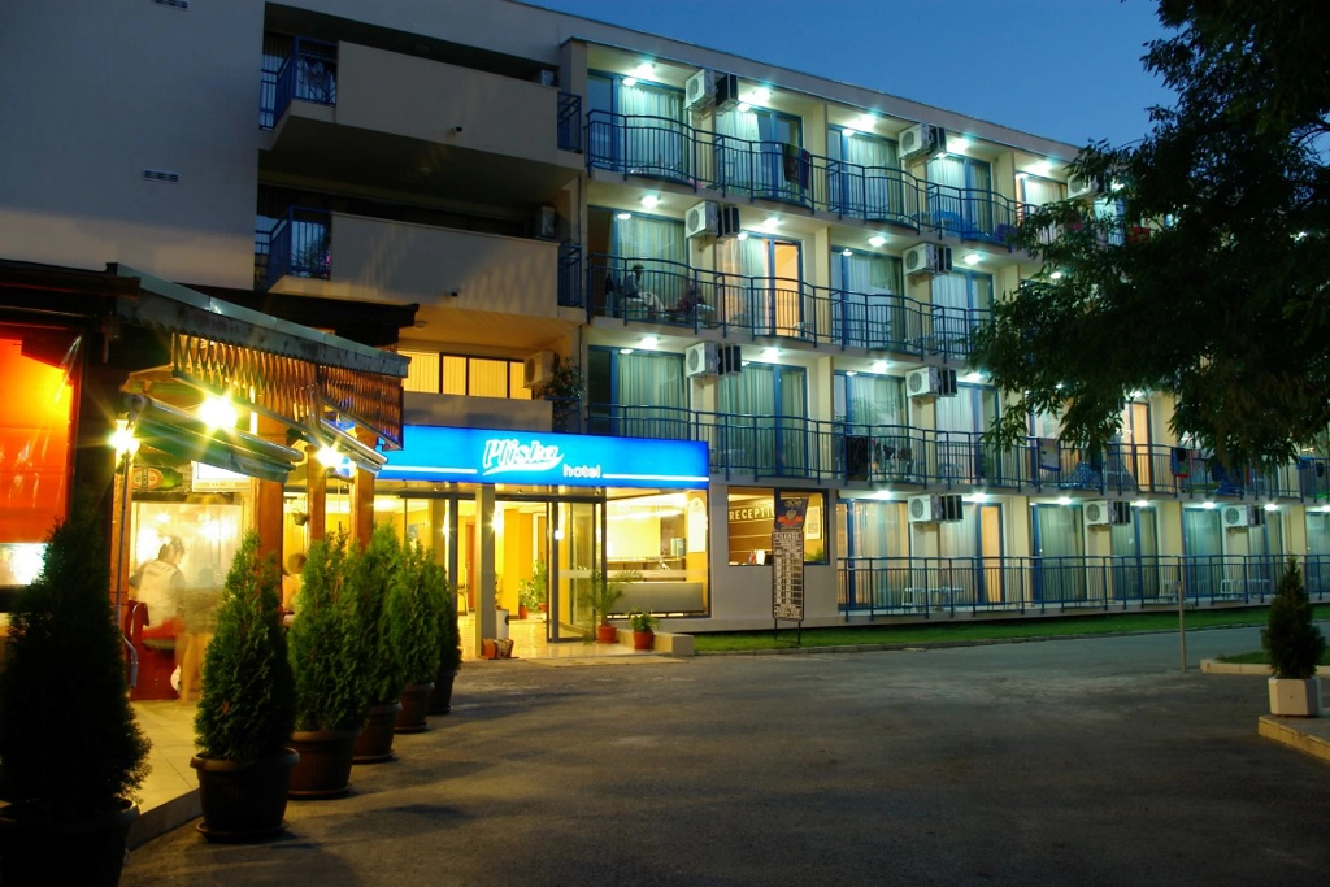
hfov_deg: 61.9
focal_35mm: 30
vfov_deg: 43.6
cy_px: 444
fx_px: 1108
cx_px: 665
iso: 200
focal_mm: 20
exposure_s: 10
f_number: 11
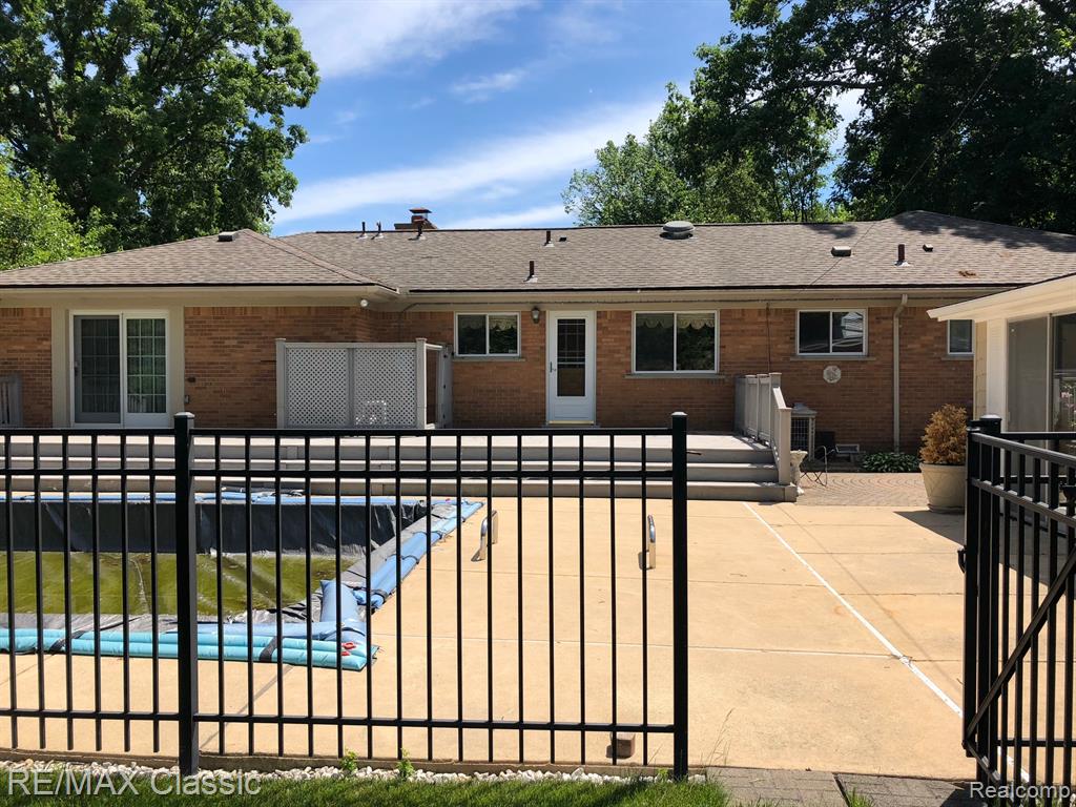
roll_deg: +0.5
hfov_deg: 63.4
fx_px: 870
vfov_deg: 49.7
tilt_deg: +0.4
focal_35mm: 28
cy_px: 404
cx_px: 538
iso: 20
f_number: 1.8
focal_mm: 3.99
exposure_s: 1/2088
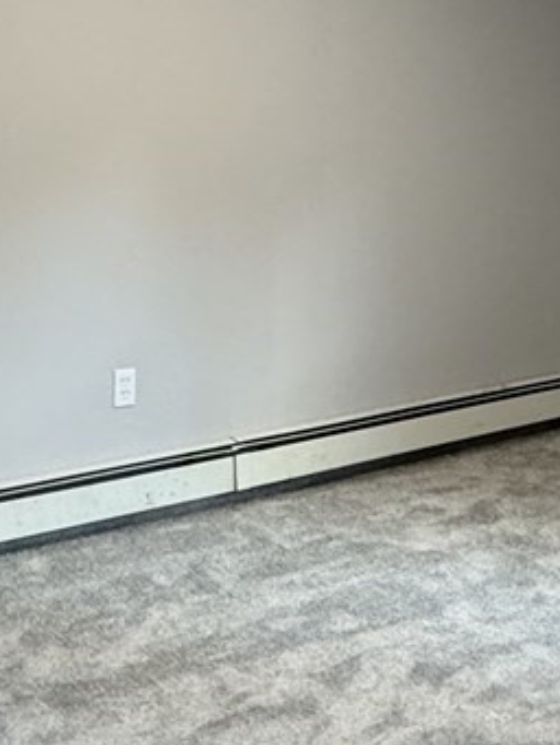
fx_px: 1358
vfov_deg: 30.7
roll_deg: -0.4
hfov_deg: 23.2
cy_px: 406
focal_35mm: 63
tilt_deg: -16.0
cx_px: 352
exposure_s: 1/60
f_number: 2.2
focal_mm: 2.22
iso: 320
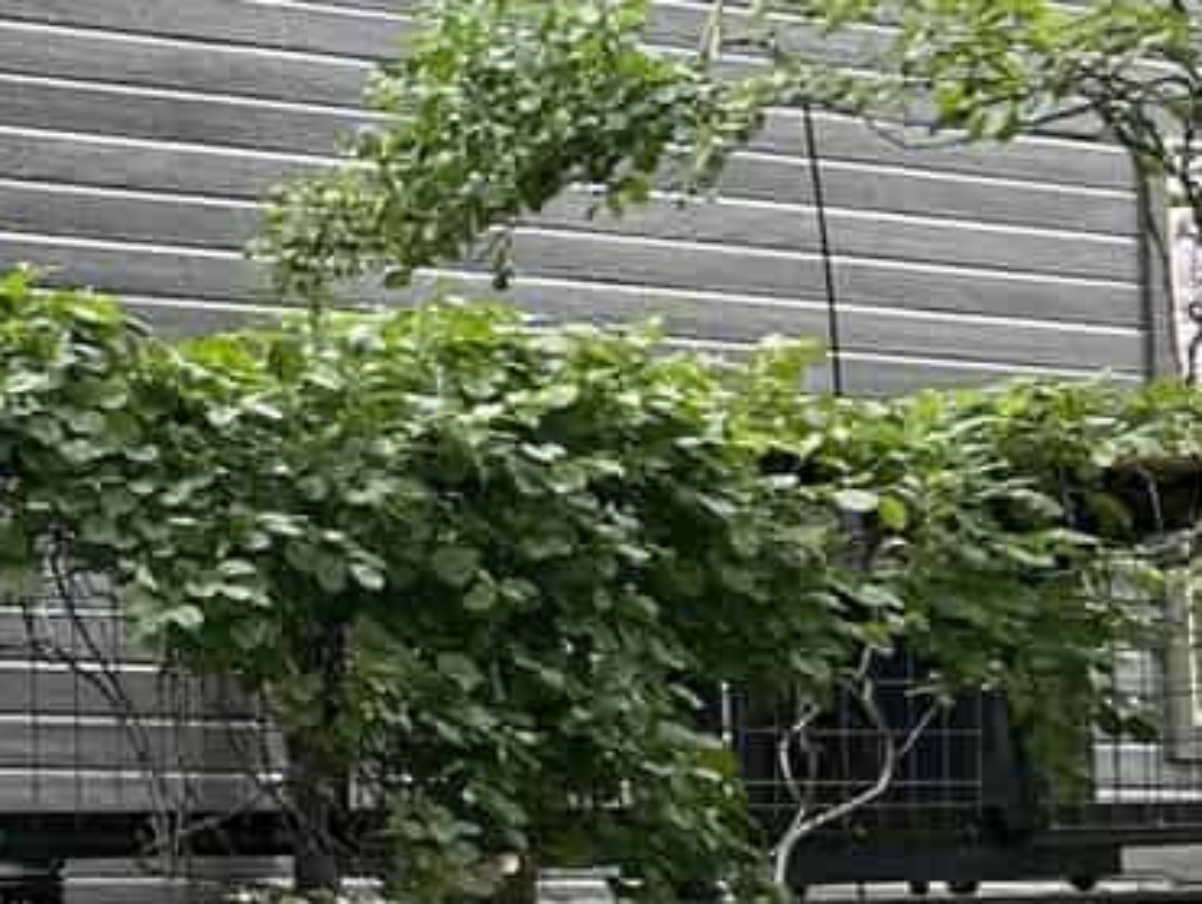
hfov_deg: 12.6
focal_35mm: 140
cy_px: 616
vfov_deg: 10.6
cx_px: -1092
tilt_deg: +5.0
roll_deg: +1.4
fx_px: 4866
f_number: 1.5
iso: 64
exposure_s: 1/165
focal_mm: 5.7
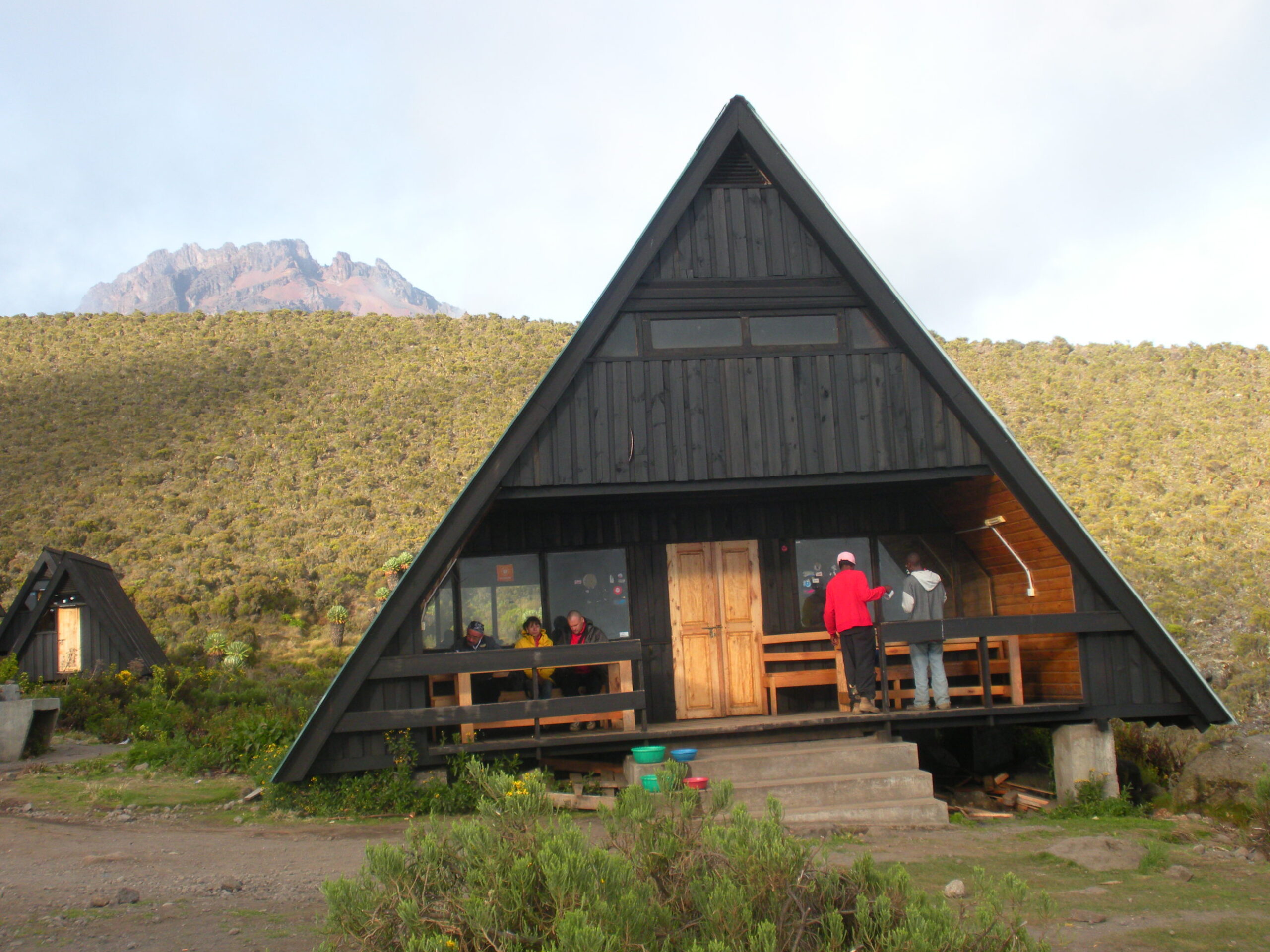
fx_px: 1614
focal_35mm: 44
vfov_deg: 32.9
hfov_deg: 42.9
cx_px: 635
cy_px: 476
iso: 88
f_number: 4
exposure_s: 1/186
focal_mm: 7.7
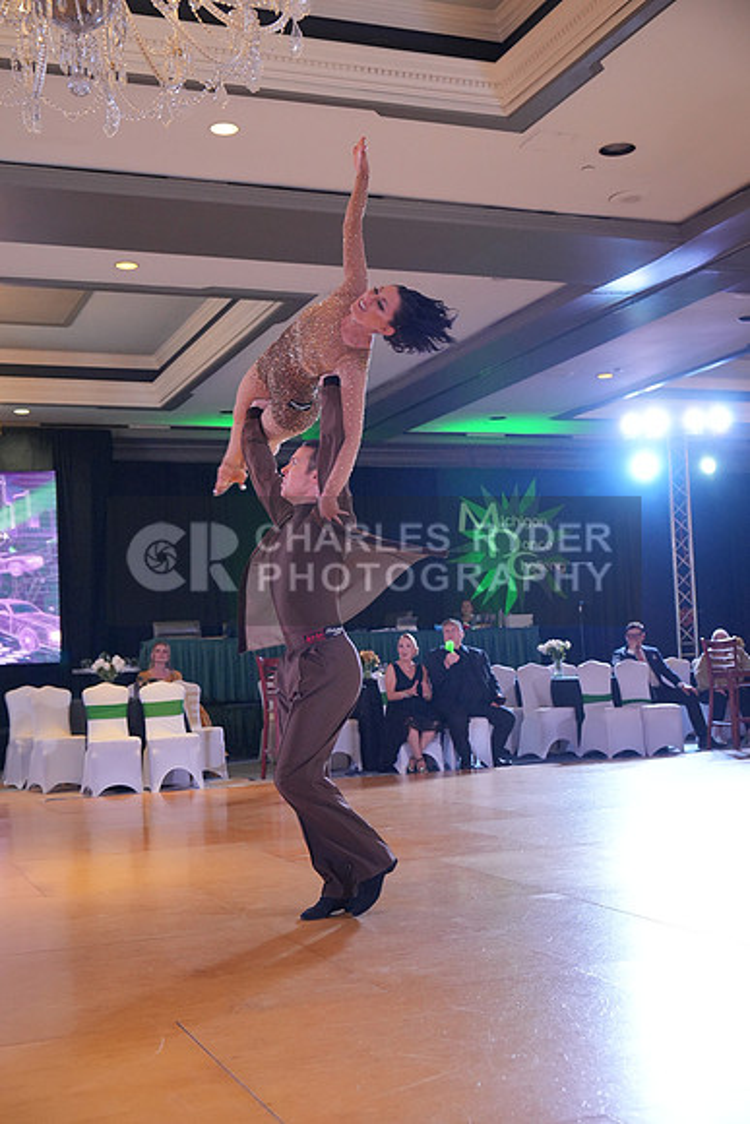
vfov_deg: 44.5
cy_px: 562
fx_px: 1374
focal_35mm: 44
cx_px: 375
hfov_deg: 30.5
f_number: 4
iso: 4000
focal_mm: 44
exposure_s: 1/400
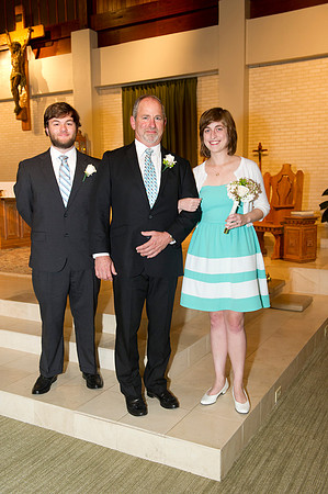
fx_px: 479
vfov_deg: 54.5
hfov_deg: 37.8
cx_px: 164
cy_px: 247
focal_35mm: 35
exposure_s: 1/100
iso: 1600
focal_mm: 35
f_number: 5.6
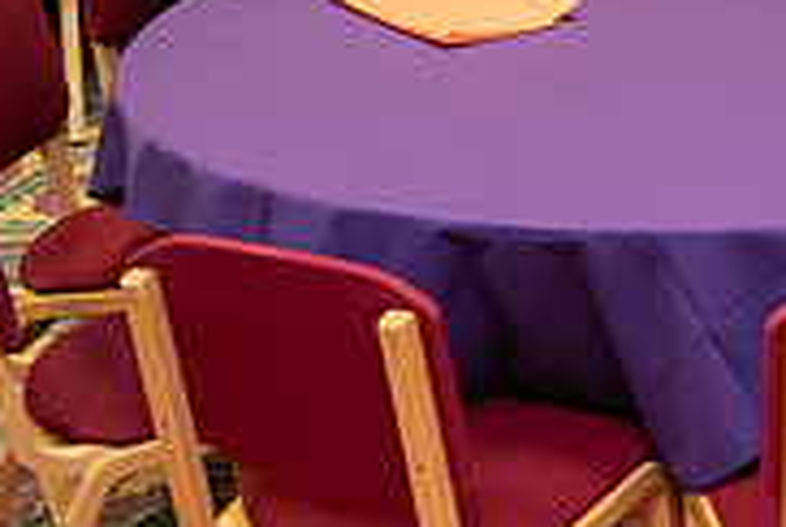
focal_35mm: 140
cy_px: -257
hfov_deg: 14.1
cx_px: 1011
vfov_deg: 9.6
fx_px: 3062
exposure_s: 1/160
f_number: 3.2
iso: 1600
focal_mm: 44
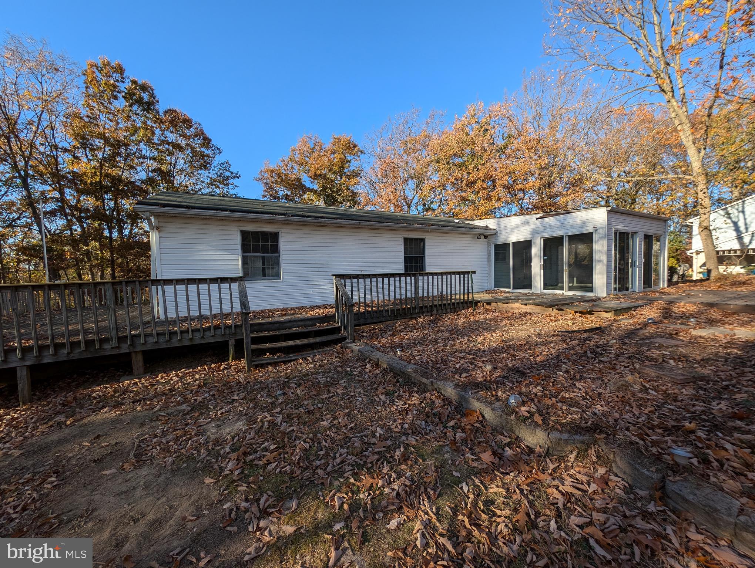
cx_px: 378
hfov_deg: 110.5
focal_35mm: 12
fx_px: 262
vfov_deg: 94.6
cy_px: 284
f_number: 1.95
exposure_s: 1/719
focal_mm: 2.23
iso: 39
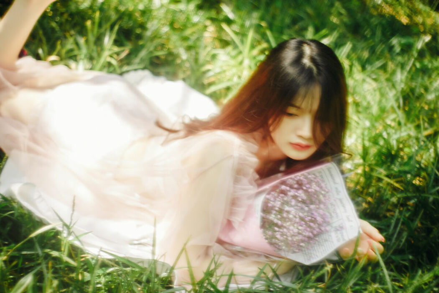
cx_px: 220
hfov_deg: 39.6
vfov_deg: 27.0
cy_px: 146
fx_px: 610
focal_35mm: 50
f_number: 2.2
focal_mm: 50
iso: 100
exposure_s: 1/160
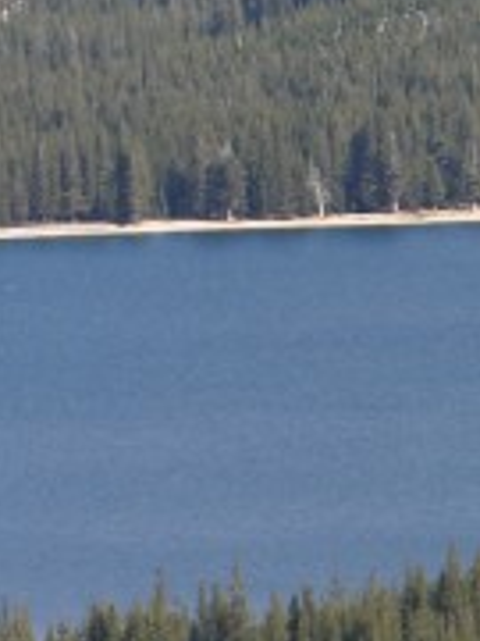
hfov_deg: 1.9
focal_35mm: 768
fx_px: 14199
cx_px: 256
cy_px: -36
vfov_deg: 2.6
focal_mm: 44.7
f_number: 5
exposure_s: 1/268
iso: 50
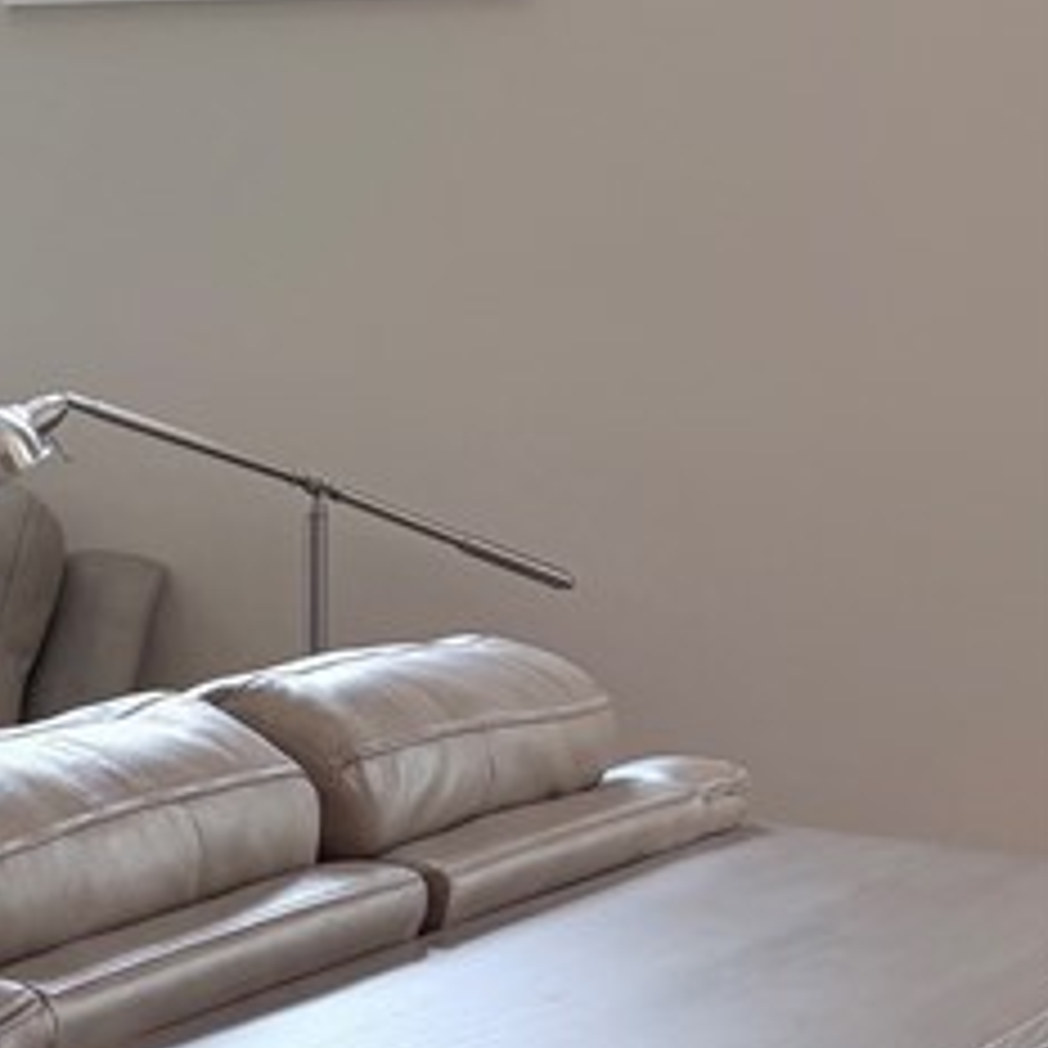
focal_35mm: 101
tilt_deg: -1.1
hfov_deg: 13.8
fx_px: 3459
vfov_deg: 17.1
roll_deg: -0.9
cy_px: 216
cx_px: -1228
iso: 50
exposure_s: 1/144
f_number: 1.6
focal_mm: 5.96
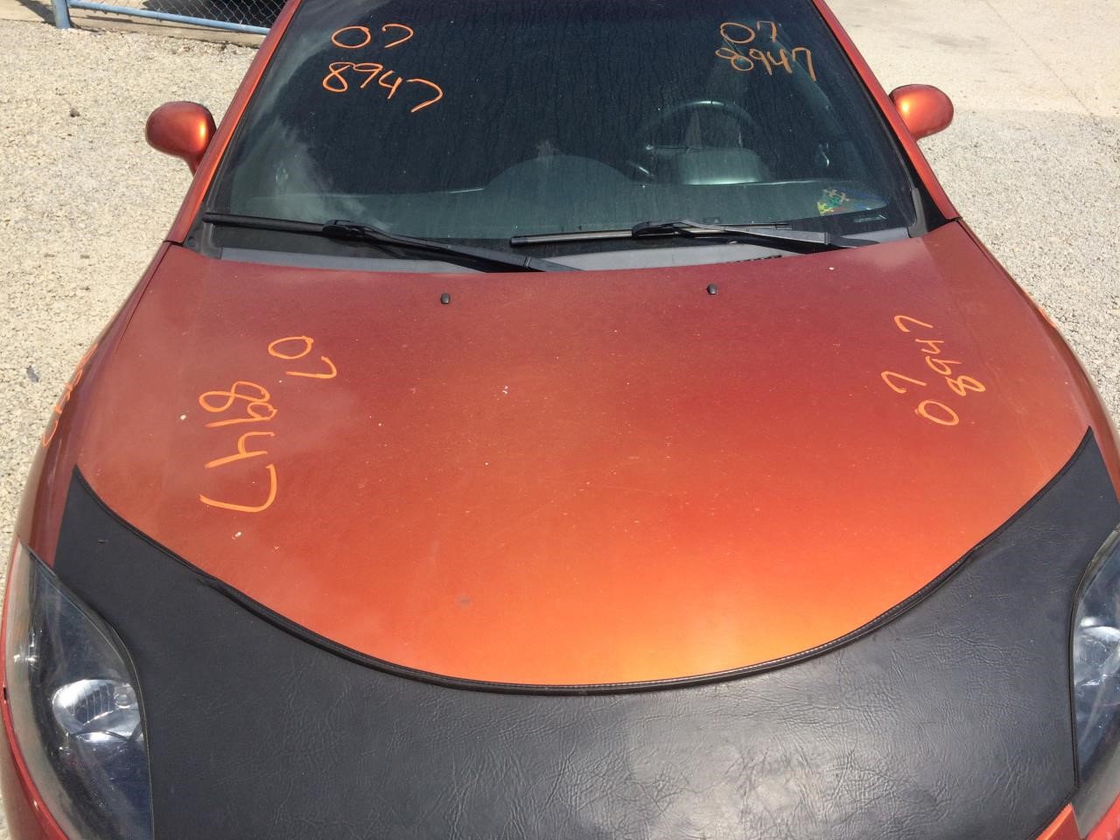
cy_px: 420
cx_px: 560
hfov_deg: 61.7
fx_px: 938
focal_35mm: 29
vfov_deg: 48.2
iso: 32
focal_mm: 4.15
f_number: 2.2
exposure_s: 1/2283
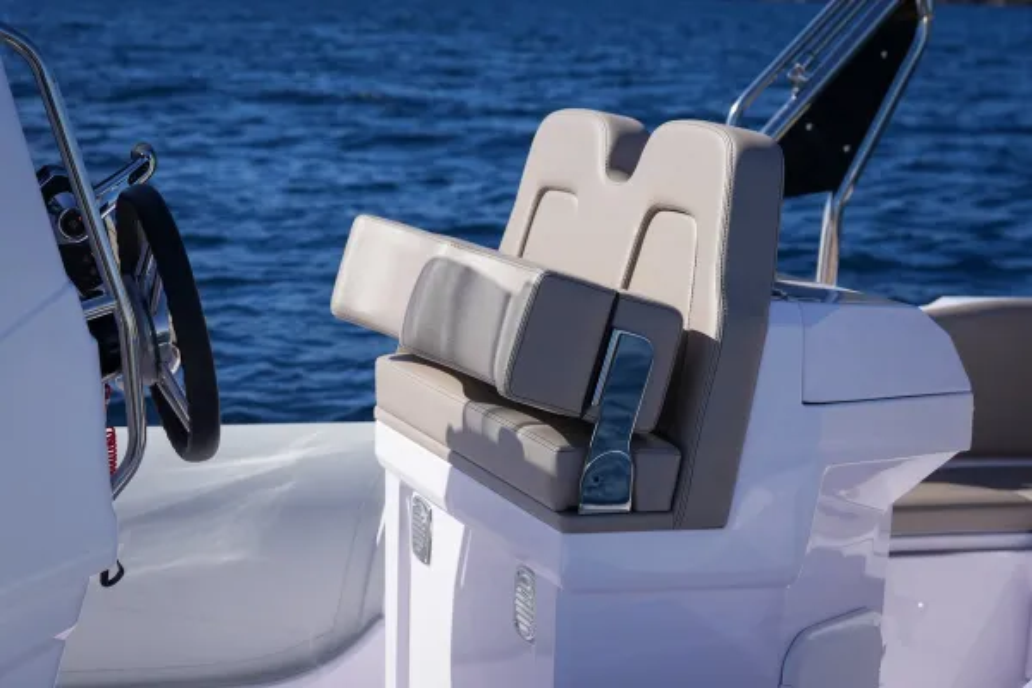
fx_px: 2007
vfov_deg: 19.5
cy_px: 344
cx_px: 516
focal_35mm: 70
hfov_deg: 28.8
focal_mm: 70
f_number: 6.3
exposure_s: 1/1250
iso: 250
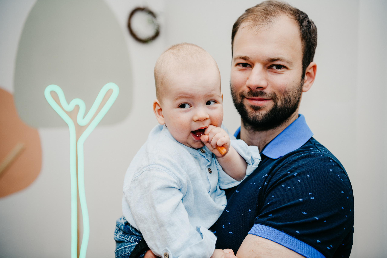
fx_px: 473
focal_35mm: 44
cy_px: 129
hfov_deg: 44.5
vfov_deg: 30.5
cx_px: 194
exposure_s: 1/160
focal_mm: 44
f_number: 3.2
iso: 160
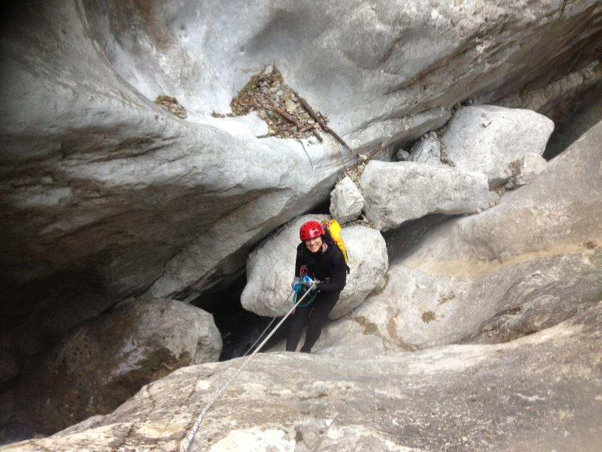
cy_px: 226
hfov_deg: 55.4
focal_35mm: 33
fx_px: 574
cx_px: 301
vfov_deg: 42.9
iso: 80
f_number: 2.4
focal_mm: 4.13
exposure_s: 1/120
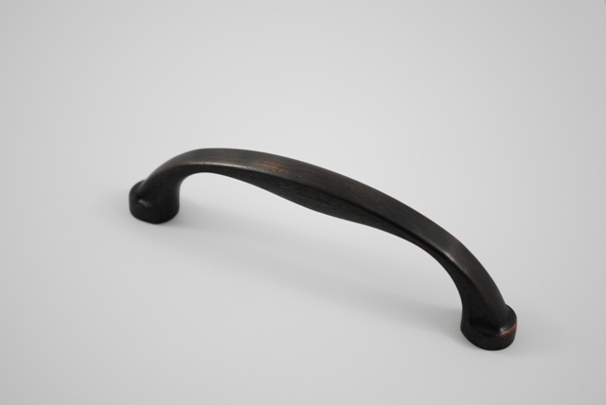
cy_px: 202
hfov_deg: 24.6
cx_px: 303
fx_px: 1390
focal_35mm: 82
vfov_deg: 16.6
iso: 100
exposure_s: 1/15
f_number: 5.6
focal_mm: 55
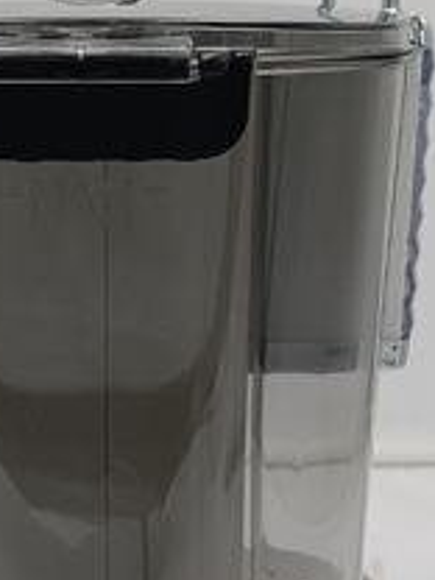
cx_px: 95
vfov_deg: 25.9
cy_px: 376
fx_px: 1257
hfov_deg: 19.5
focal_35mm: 75
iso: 142
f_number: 1.8
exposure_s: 1/166
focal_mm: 4.81
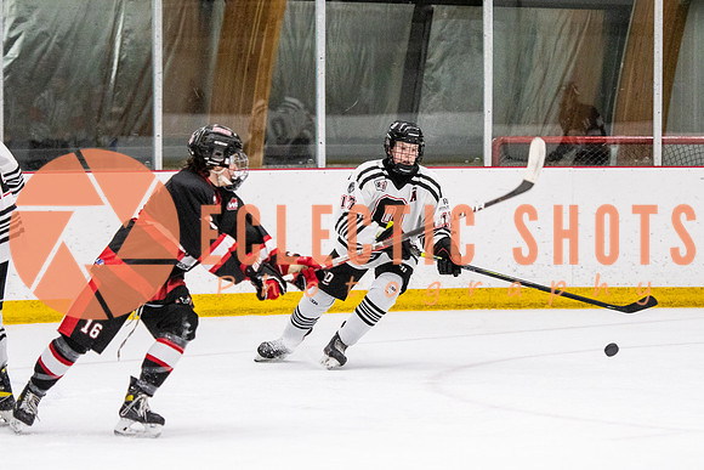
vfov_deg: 6.5
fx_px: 4139
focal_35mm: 212
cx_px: 376
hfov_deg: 9.7
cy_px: 189
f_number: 2.8
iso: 1600
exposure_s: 1/640
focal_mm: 116
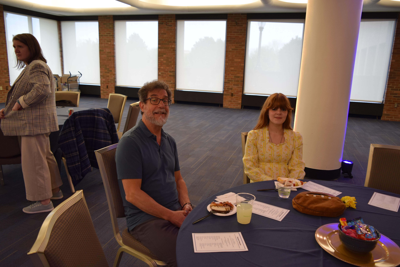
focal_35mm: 27
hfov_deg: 67.4
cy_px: 134
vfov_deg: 47.9
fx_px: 300
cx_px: 200
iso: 500
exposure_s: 1/60
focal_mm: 18
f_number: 4
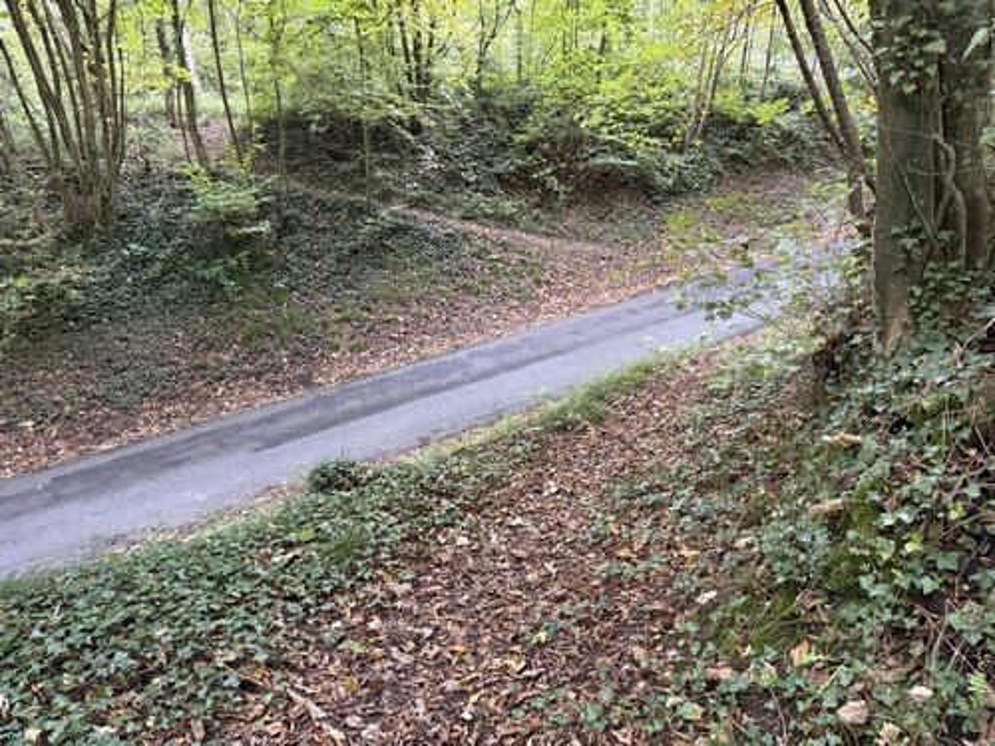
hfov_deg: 71.6
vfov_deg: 56.8
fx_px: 690
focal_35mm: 24
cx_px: 498
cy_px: 373
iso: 800
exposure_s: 1/60
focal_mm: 6.76
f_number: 1.78
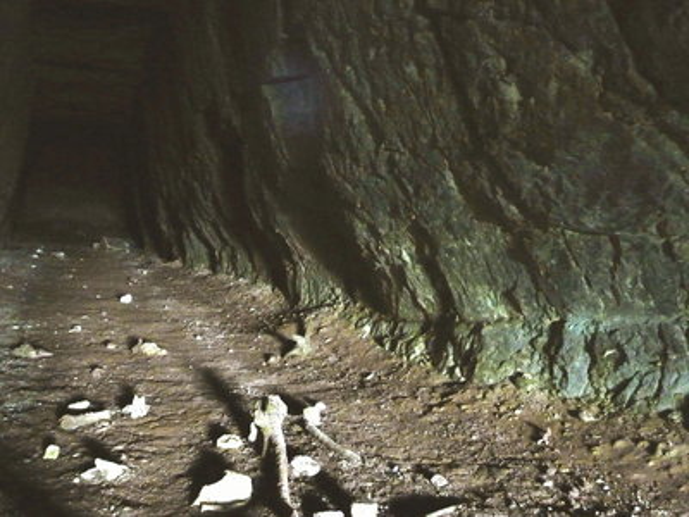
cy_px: 258
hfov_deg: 58.4
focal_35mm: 31
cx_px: 344
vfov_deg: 45.4
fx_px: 617
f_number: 2.8
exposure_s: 1/8
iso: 800
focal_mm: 5.5
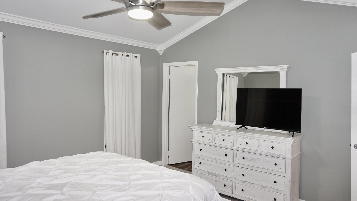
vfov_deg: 44.3
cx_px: 177
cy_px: 86
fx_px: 246
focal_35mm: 26
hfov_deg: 71.9
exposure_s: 1/60
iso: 640
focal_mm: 16
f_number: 4
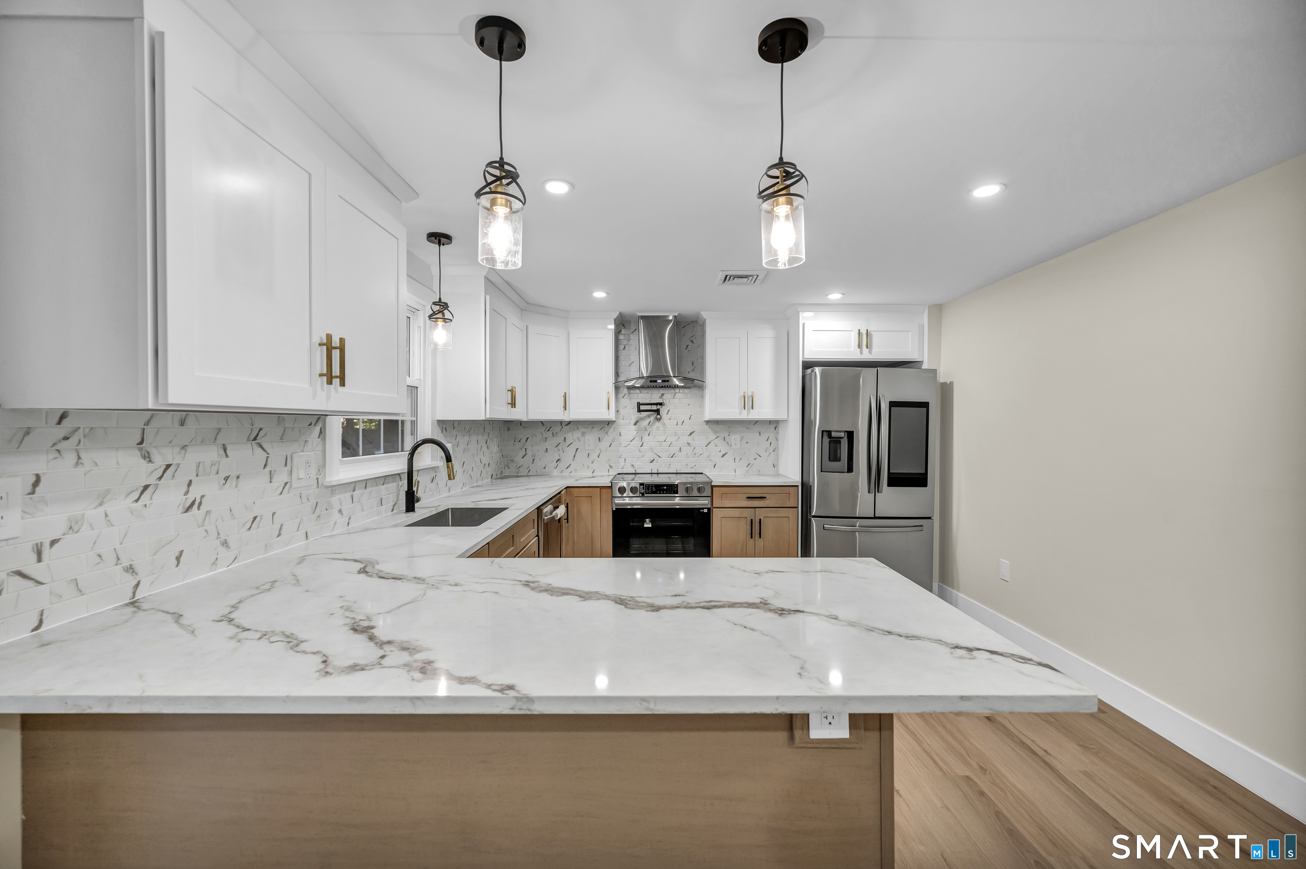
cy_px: 434
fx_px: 507
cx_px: 653
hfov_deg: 104.3
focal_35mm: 14
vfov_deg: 81.1
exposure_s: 1/20
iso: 320
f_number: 7.1
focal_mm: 14
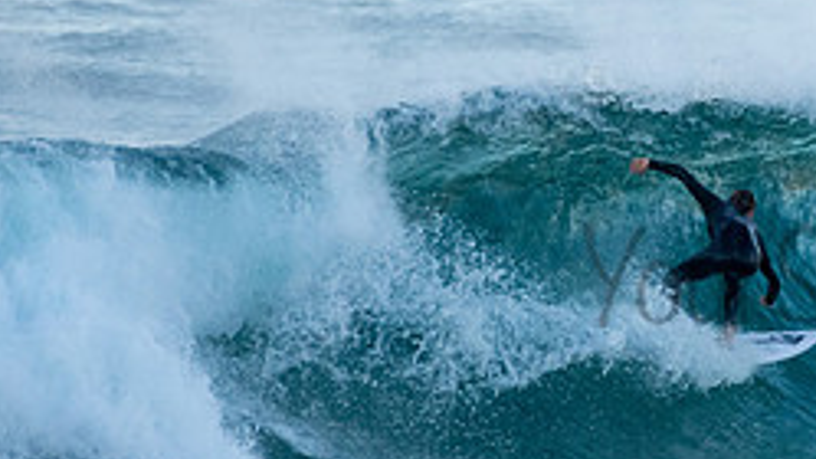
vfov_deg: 0.7
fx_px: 39635
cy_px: 248
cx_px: 921
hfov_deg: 1.2
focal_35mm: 1832
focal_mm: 500
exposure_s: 1/1250
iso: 1400
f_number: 5.6
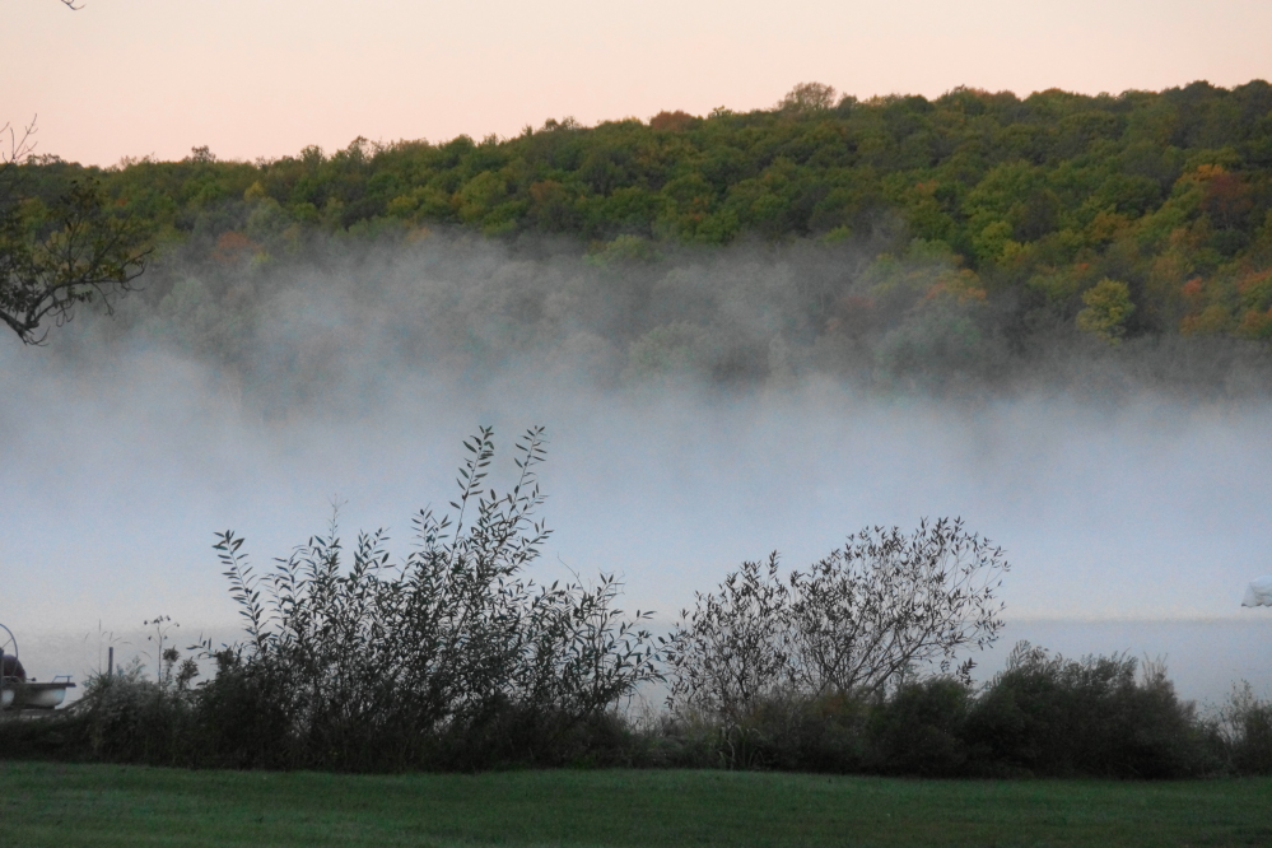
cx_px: 636
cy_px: 424
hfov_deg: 17.1
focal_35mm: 120
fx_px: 4240
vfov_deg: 11.4
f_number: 5.6
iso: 1600
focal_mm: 80
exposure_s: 1/125
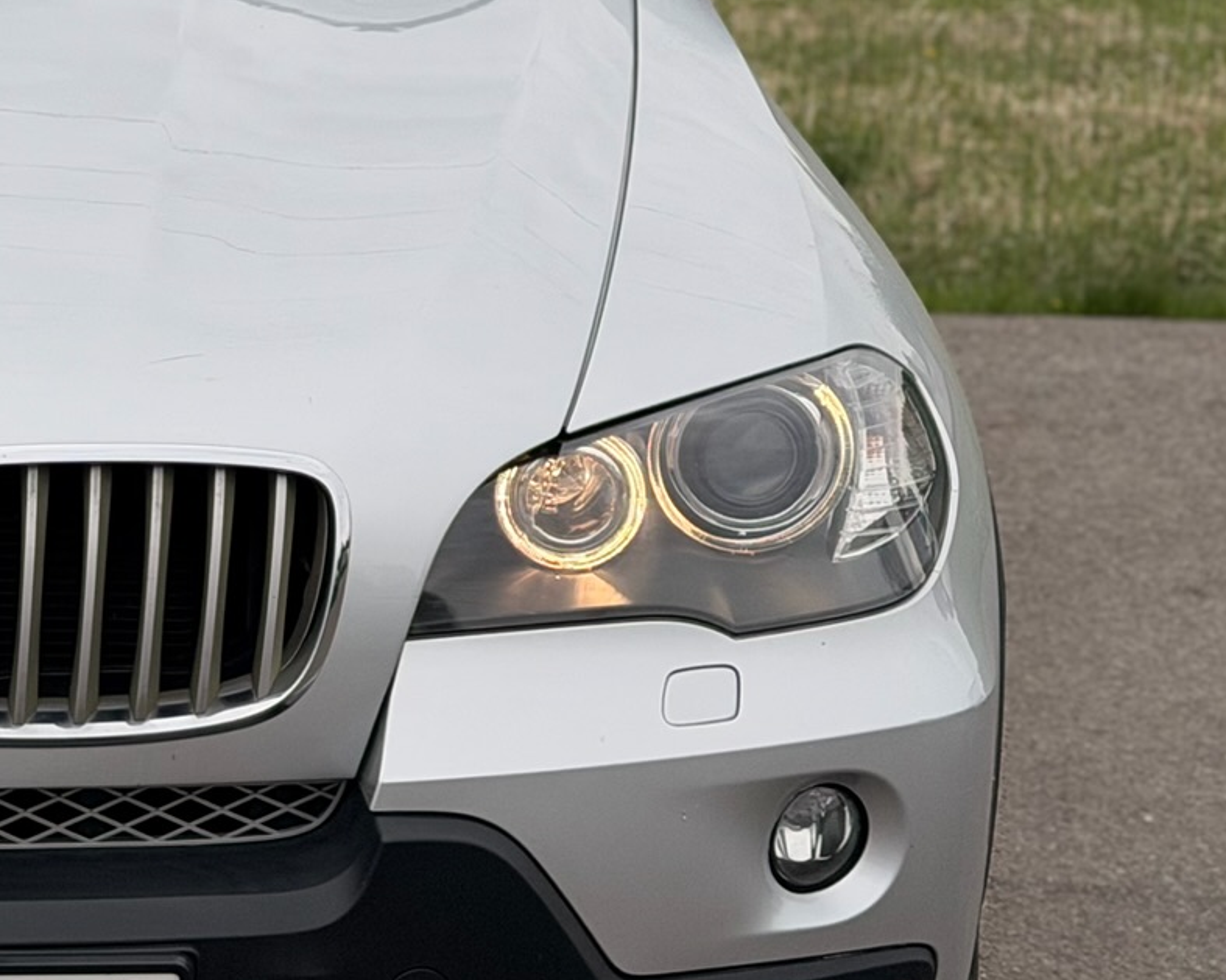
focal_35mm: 122
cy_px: 224
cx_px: -187
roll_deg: +0.7
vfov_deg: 12.6
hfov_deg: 15.3
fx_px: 4425
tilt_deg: -11.9
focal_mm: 6.76
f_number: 1.78
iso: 64
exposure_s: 1/3096
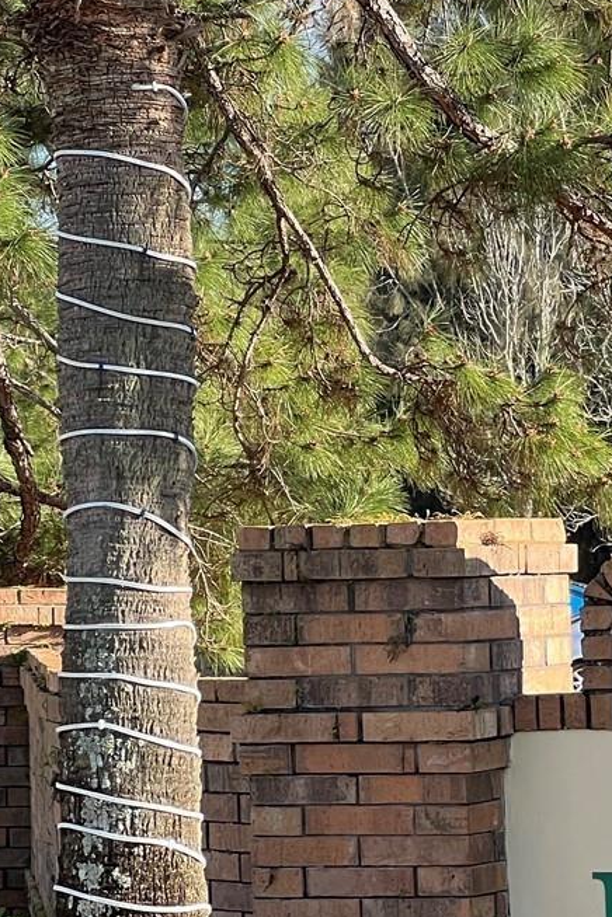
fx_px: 4998
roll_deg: +1.7
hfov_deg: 6.9
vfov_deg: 10.5
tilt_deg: -2.5
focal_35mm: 196
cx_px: 893
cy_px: 688
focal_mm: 9
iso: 32
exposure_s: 1/218
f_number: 2.8
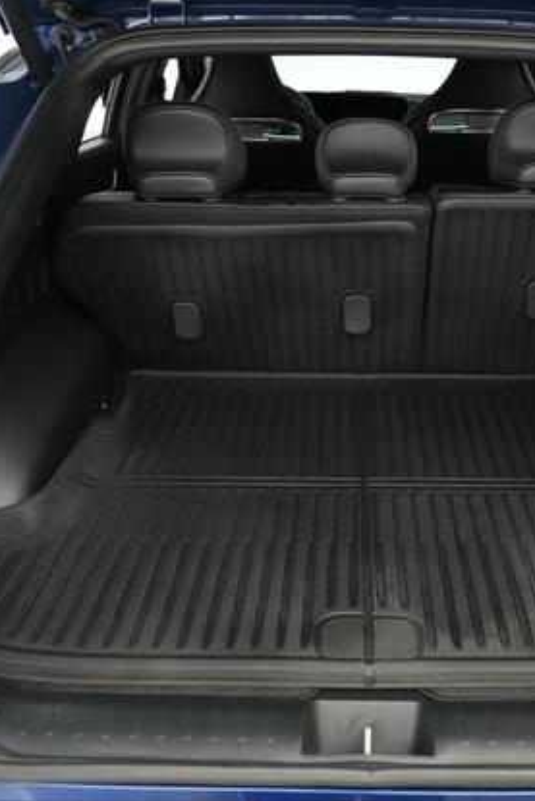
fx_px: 824
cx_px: 361
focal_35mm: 37
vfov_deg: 51.9
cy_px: 405
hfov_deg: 35.6
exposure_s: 1/160
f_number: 2.8
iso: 6400
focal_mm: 24
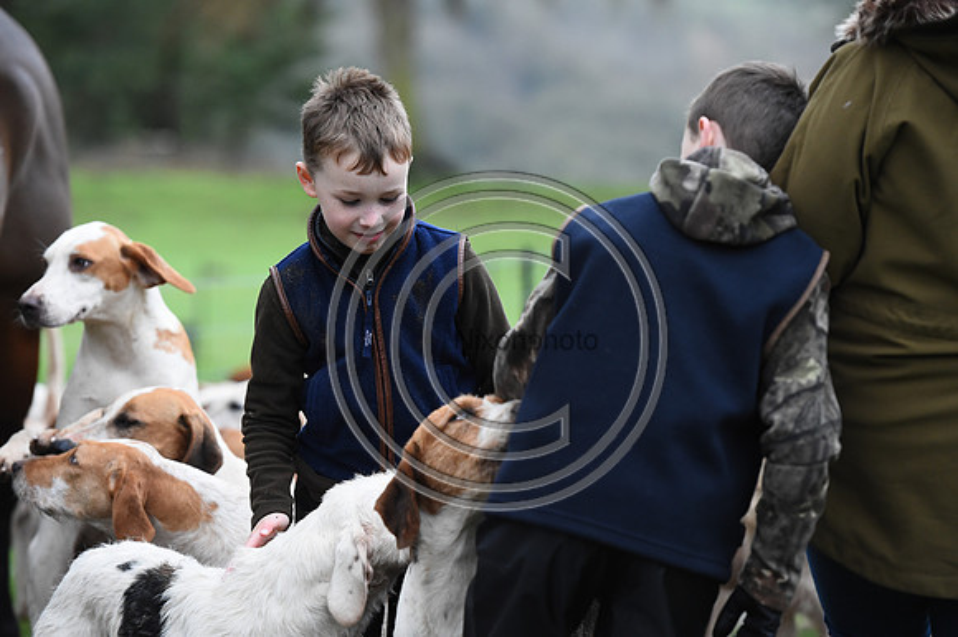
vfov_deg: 9.1
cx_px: 479
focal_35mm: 150
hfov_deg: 13.7
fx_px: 3989
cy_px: 318
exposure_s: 1/1250
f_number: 3.5
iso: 3200
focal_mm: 150
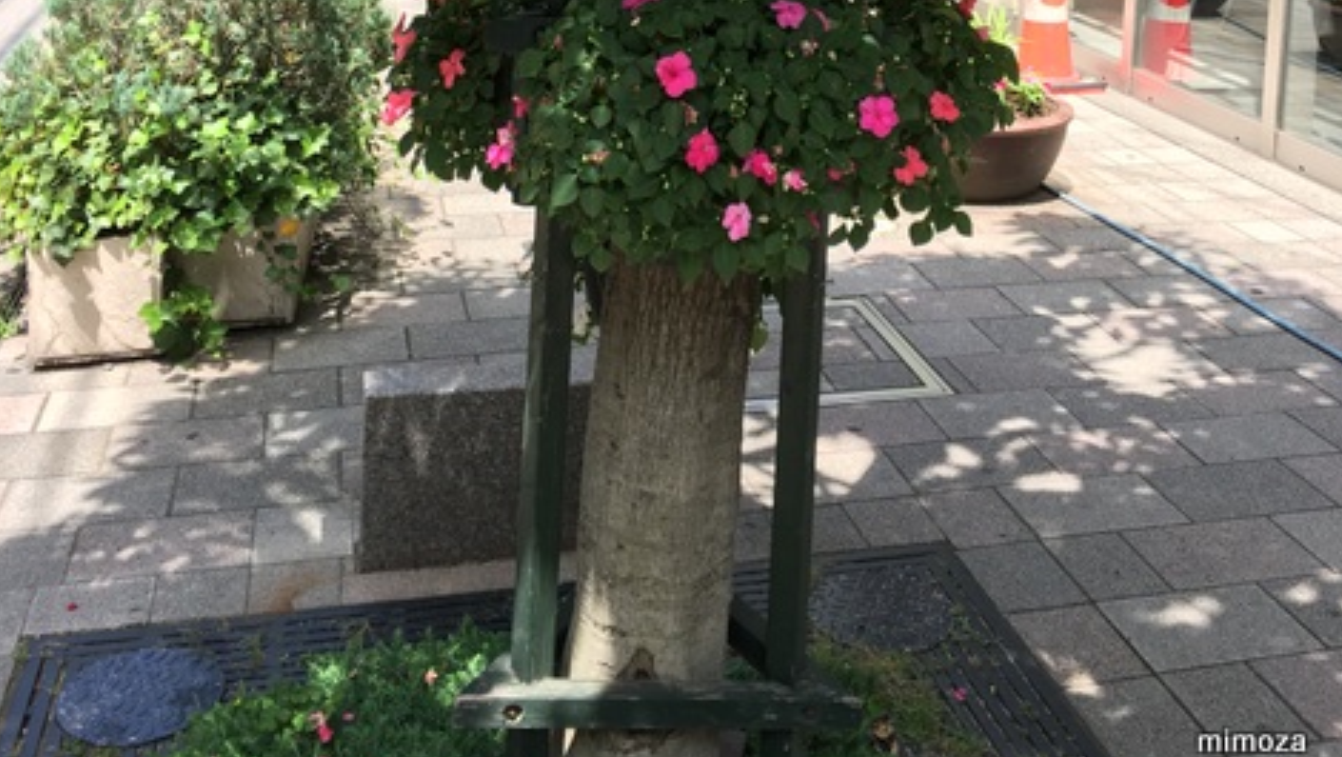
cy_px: -117
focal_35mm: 43
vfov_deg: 25.3
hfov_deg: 47.3
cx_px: 668
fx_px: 1531
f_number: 2.2
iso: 25
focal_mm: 4.15
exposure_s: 1/299
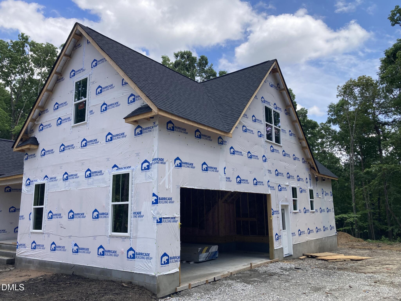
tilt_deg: +10.7
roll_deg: +0.7
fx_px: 324
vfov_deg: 49.7
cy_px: 150
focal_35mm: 28
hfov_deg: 63.4
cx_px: 200
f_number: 1.8
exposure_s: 1/1372
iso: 20
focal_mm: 3.99
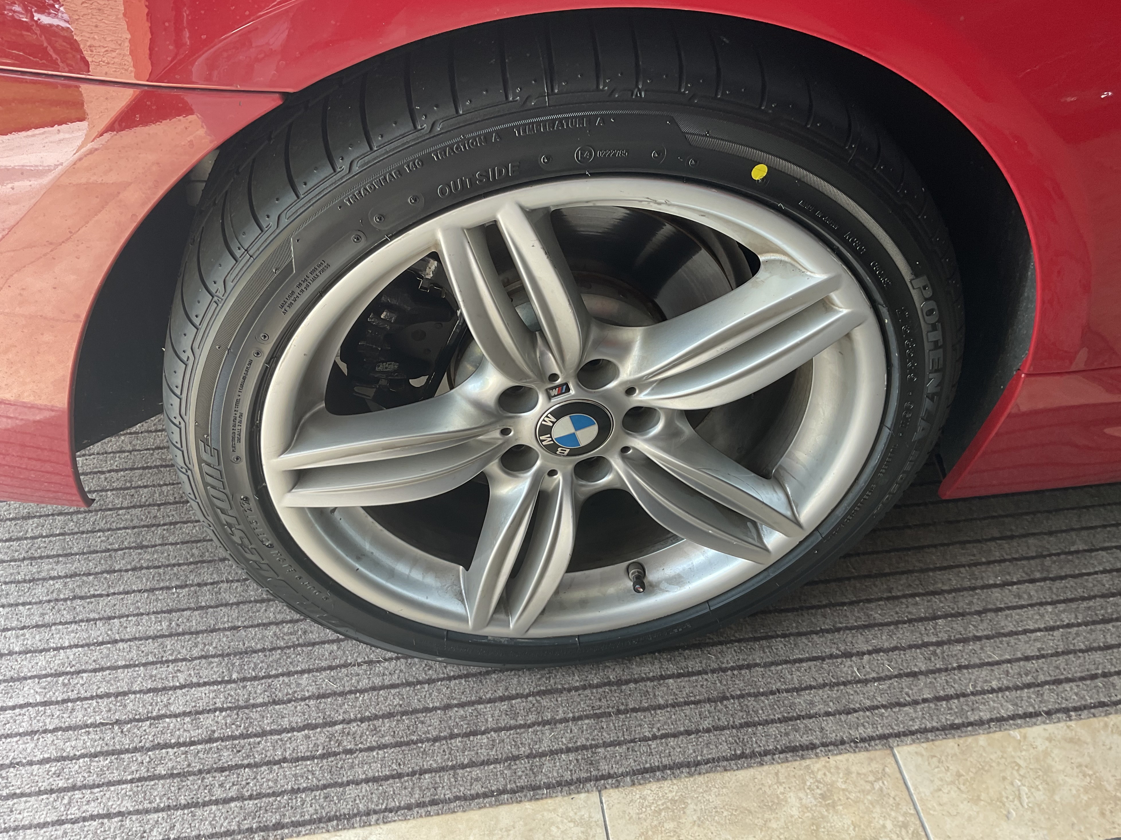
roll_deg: -3.7
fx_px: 971
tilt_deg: -44.4
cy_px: 419
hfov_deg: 60.0
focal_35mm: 30
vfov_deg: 46.8
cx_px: 551
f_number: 1.8
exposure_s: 1/120
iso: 32
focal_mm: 3
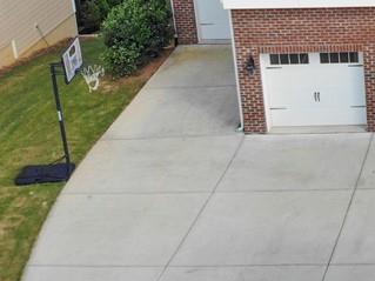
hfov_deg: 21.6
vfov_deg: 18.1
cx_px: 545
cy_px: -66
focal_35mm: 77
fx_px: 834
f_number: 2.8
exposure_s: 1/430
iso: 111
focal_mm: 4.5
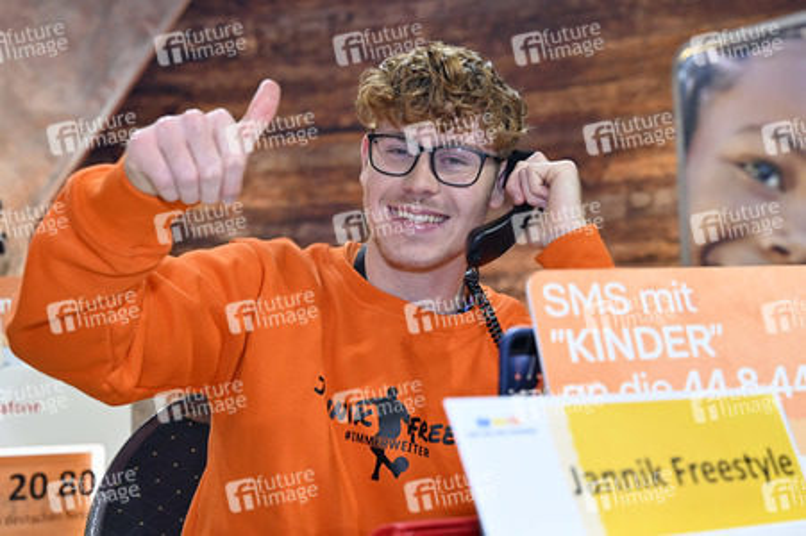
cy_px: 268
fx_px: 1119
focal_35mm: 50
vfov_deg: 27.0
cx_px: 403
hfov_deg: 39.6
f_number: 4
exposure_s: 1/200
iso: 1000
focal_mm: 50
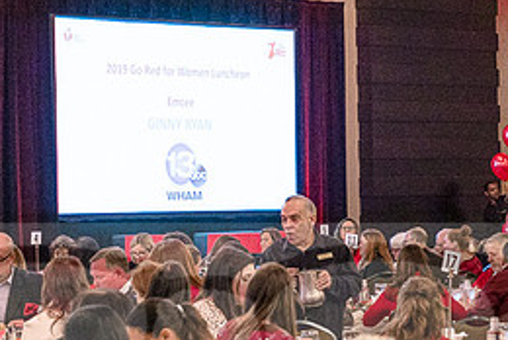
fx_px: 2204
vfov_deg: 8.8
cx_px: -16
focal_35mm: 156
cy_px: 310
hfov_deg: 13.0
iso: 6400
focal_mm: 70
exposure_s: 1/100
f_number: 4.5
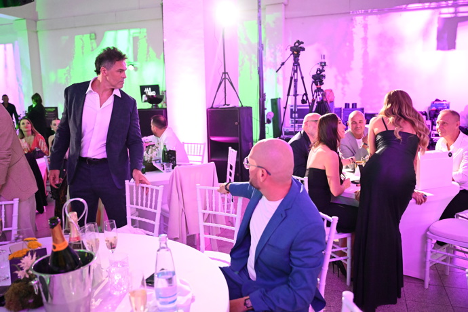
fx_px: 390
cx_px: 234
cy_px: 156
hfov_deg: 61.9
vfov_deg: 43.6
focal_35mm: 30
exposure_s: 1/125
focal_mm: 30
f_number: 2.8
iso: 8000
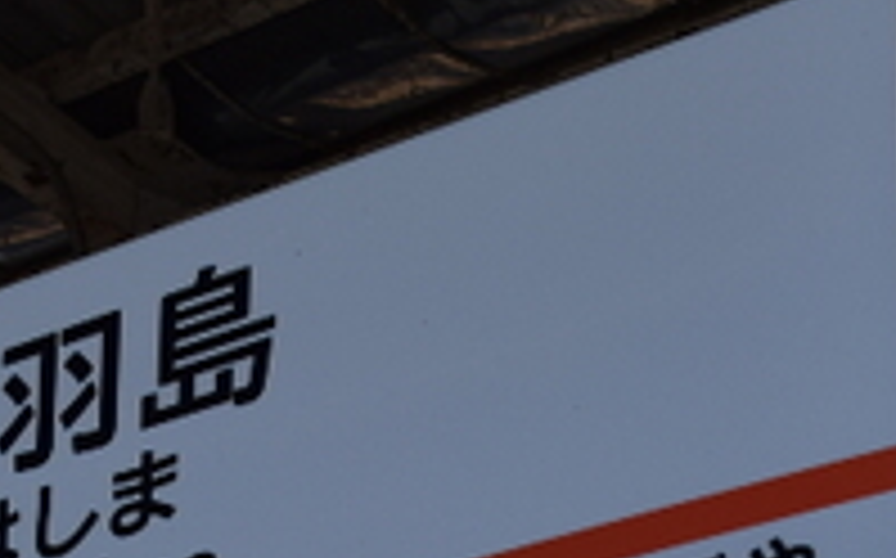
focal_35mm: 129
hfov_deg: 16.1
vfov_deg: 9.6
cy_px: 1017
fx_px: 3149
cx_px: 680
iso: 100
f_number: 5
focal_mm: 21
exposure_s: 1/1000
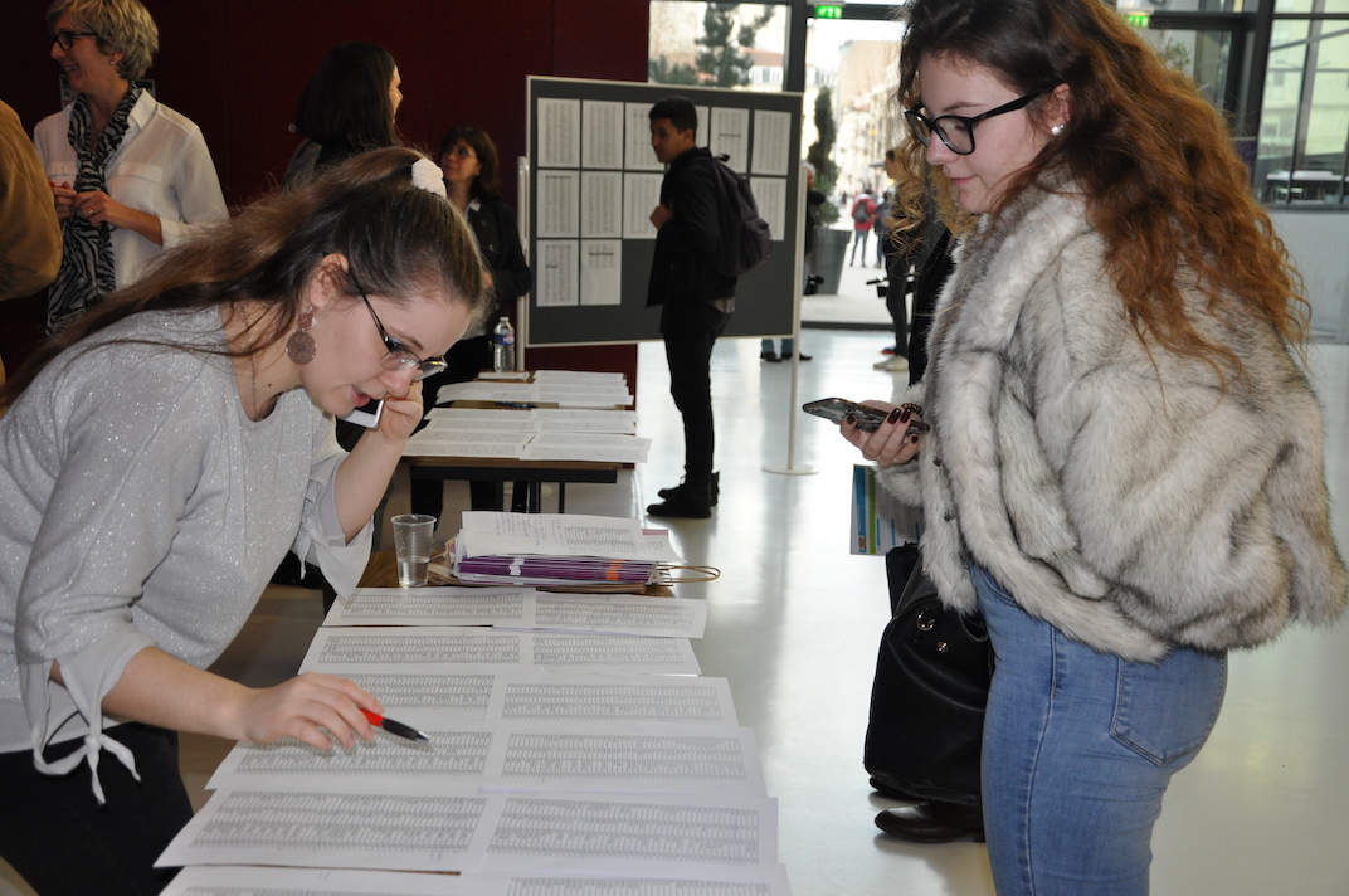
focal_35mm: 42
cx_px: 674
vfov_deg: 31.8
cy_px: 448
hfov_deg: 46.4
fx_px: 1572
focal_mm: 28
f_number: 4
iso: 800
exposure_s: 1/100
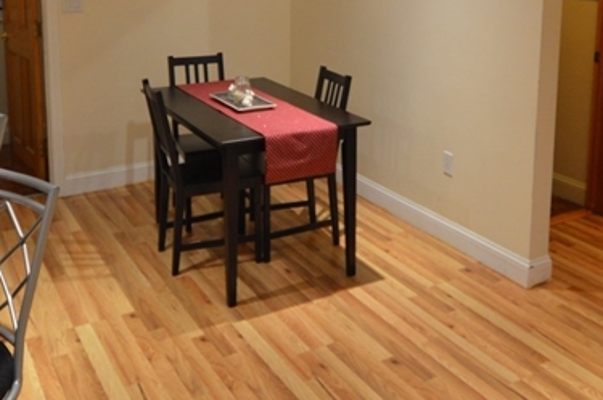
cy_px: 41
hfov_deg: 47.4
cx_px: 334
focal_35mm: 41
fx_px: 686
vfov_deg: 31.1
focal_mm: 10
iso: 400
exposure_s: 1/30
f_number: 3.5
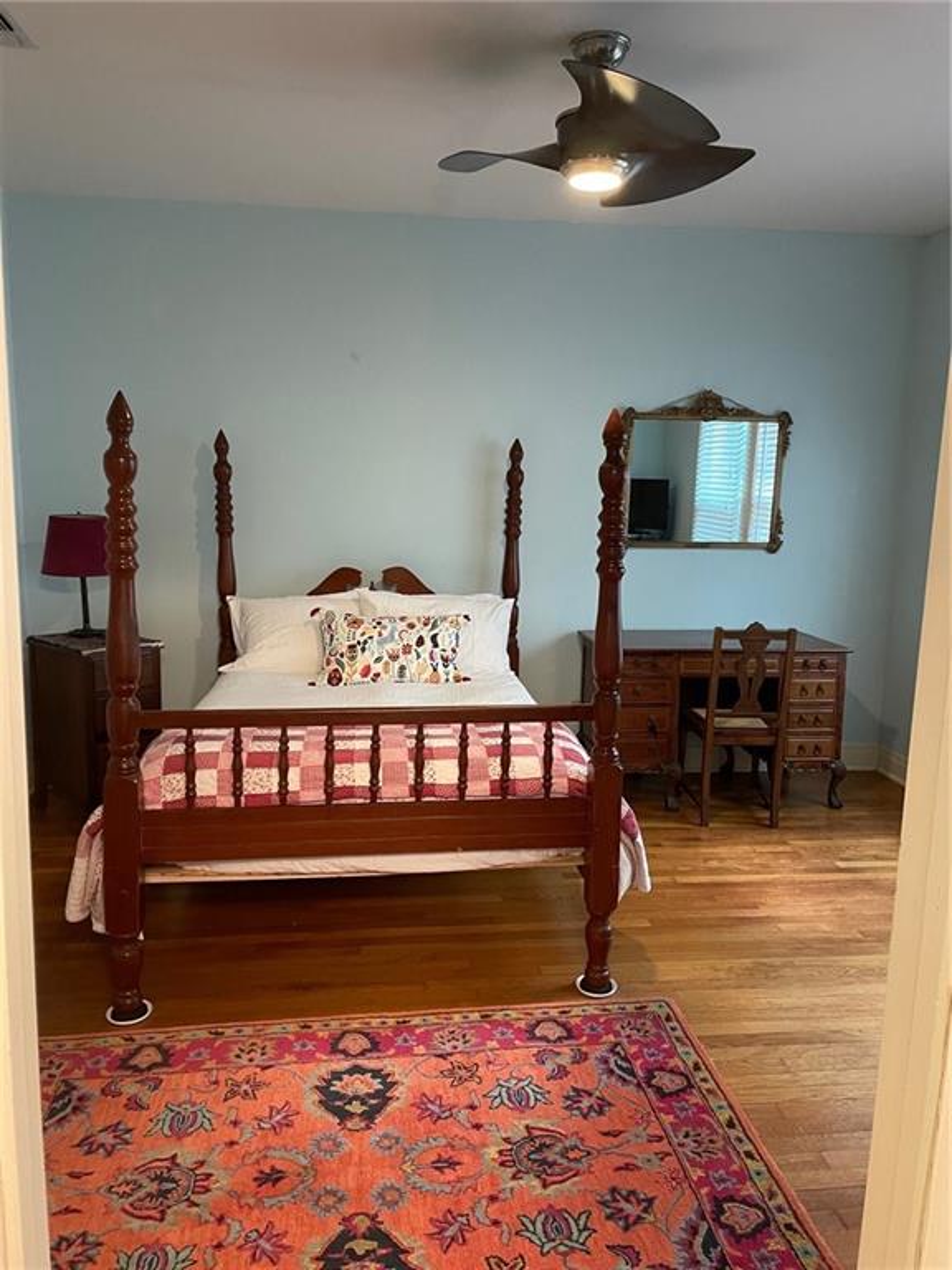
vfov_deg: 67.3
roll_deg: -1.3
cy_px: 635
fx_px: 953
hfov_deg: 53.1
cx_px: 476
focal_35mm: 26
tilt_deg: -8.1
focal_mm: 4.2
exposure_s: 1/60
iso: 500
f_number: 1.6
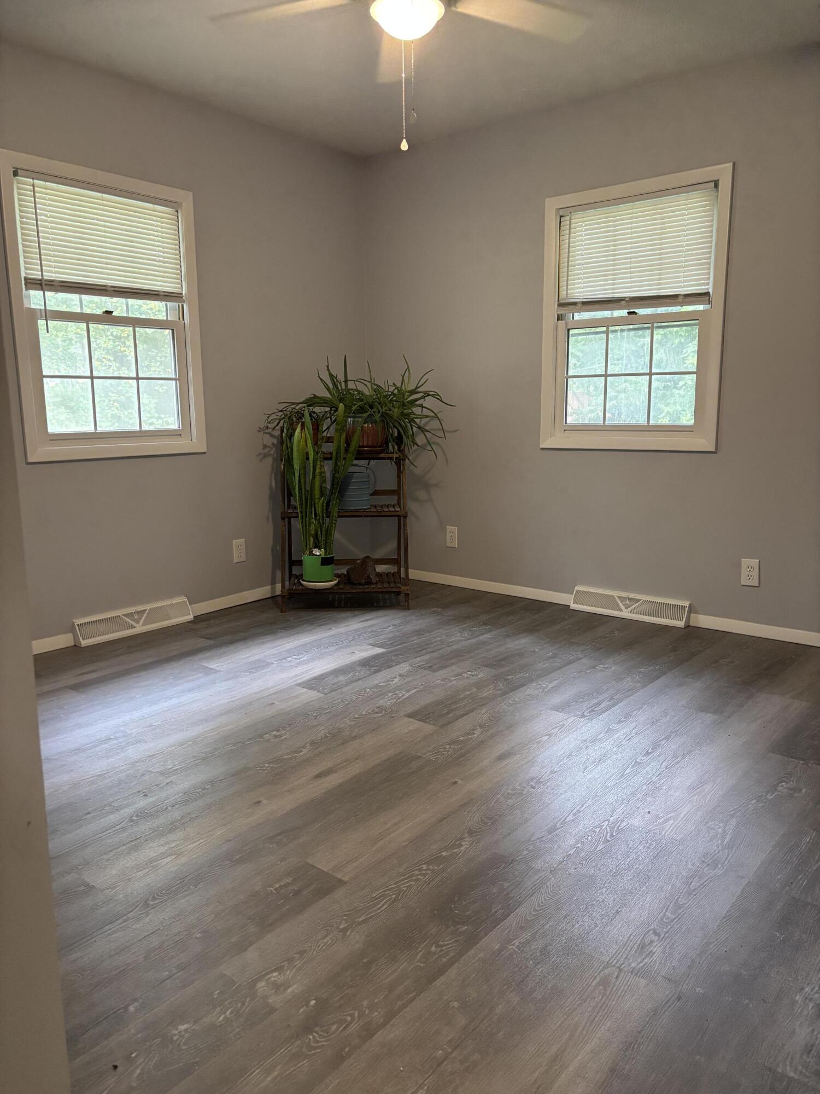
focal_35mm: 26
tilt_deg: -10.7
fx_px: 821
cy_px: 547
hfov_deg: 53.1
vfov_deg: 67.3
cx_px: 410
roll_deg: -0.2
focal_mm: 5.96
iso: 320
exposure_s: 1/60
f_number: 1.6
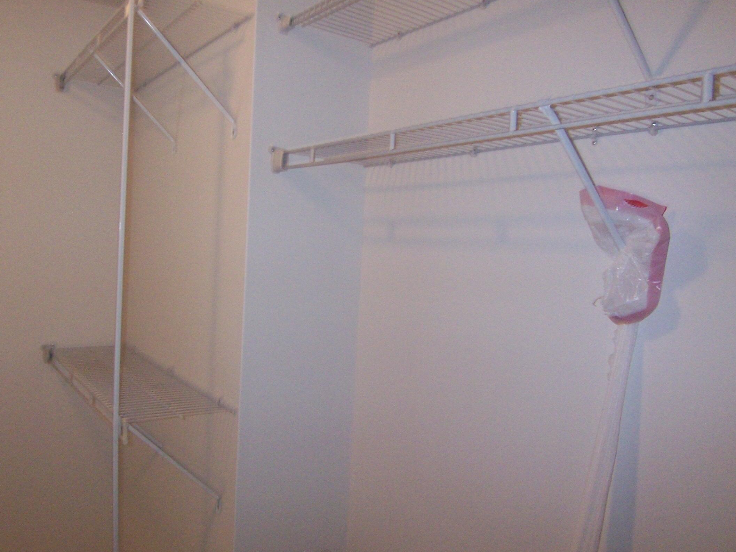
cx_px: 320
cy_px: 255
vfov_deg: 49.7
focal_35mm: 28
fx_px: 595
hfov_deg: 63.2
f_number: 2.8
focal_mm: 3.8
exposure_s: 1/30
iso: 200
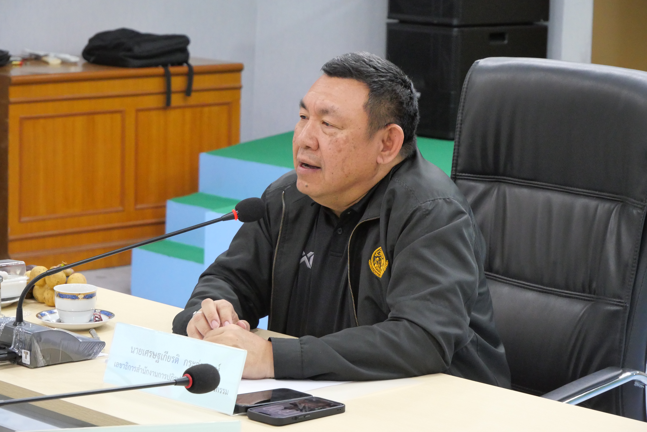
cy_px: 216
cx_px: 324
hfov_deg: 16.5
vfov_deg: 11.1
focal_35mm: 124
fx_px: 2230
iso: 3200
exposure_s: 1/60
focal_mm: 60
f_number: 5.6
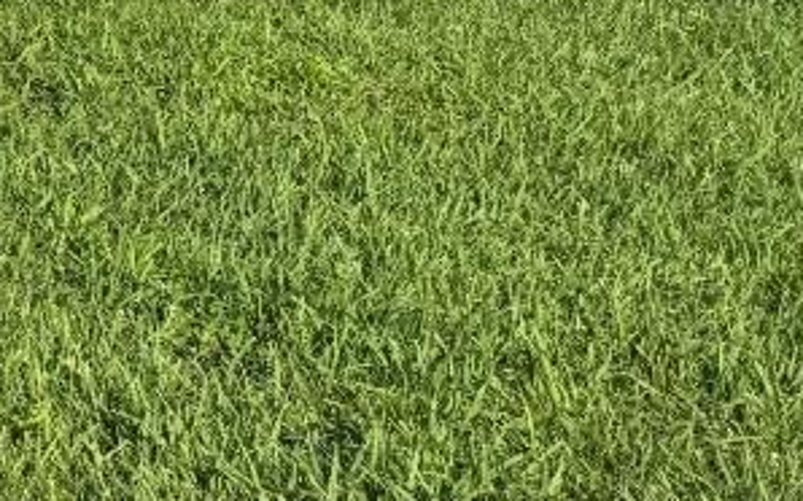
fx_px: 2800
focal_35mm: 128
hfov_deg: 13.7
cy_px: -715
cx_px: -833
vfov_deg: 9.2
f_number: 1.78
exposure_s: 1/3413
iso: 80
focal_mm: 6.76
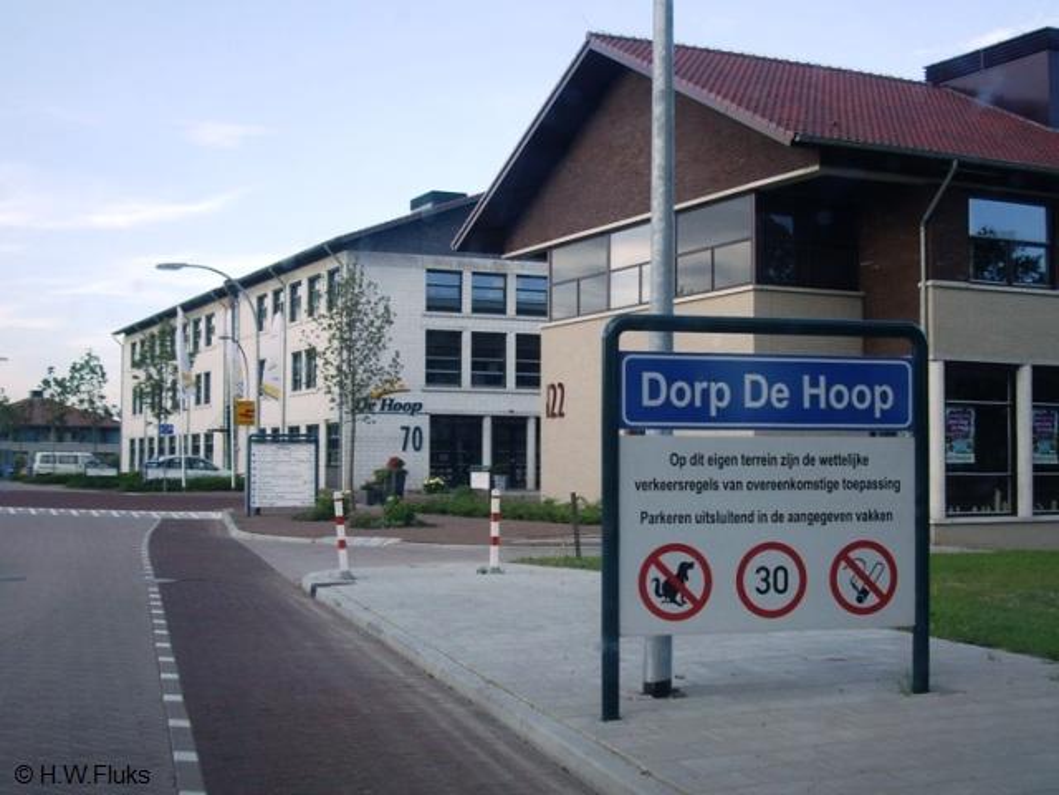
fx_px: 1163
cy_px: 398
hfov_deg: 49.0
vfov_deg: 37.7
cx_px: 530
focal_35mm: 38
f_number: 2.8
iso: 64
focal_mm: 7.9
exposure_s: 1/200
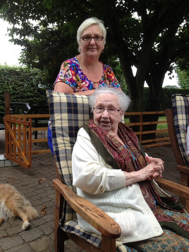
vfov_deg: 52.6
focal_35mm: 35
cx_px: 94
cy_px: 126
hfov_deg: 40.7
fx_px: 255
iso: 50
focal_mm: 4.28
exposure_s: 1/144
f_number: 2.4
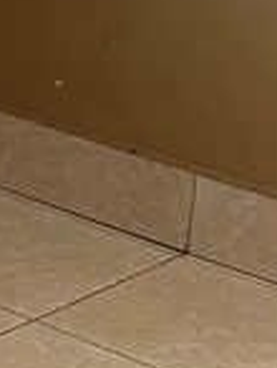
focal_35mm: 168
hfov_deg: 7.4
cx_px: -670
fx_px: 1787
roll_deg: -1.1
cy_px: -81
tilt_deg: -13.0
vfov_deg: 11.5
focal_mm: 6.86
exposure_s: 1/60
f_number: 1.78
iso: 400
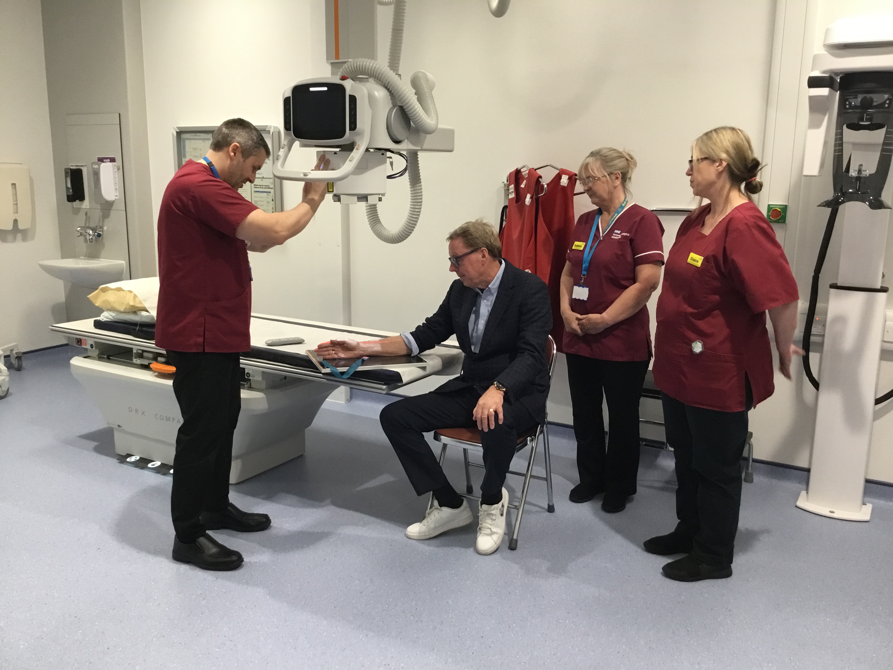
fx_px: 800
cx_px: 446
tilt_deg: -11.6
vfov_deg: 45.4
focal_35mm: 31
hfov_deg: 58.4
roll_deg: +0.7
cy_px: 335
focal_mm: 3.3
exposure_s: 1/33
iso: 160
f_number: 2.4
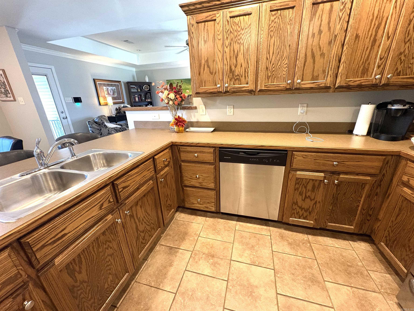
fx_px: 167
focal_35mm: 14
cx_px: 207
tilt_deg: -19.7
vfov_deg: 85.7
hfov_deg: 102.1
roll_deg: +3.3
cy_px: 156
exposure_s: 1/40
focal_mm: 2.22
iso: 640
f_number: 2.2
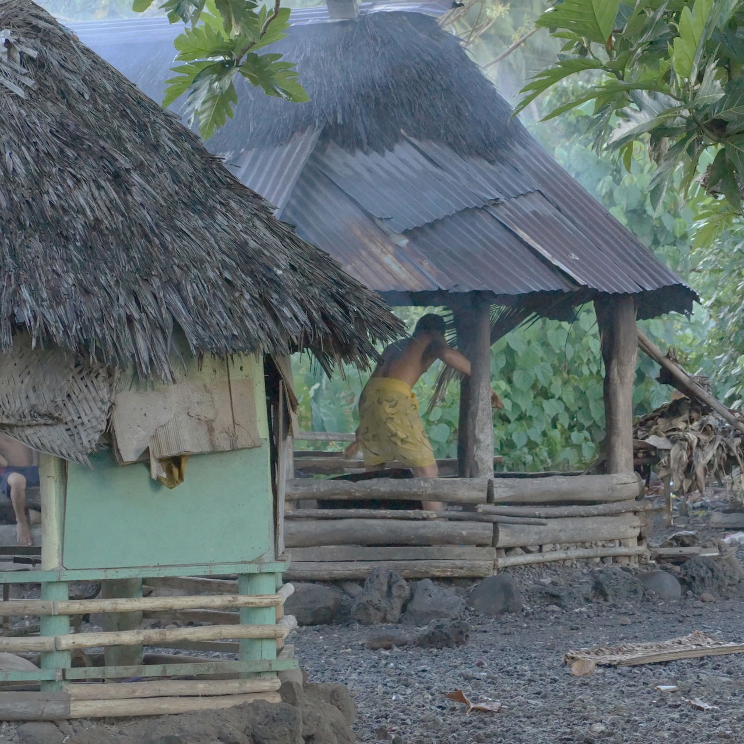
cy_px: 372
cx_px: 387
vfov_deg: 7.6
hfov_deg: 7.6
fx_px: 5593
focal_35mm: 230
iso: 3200
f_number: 8
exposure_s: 1/320
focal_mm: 120
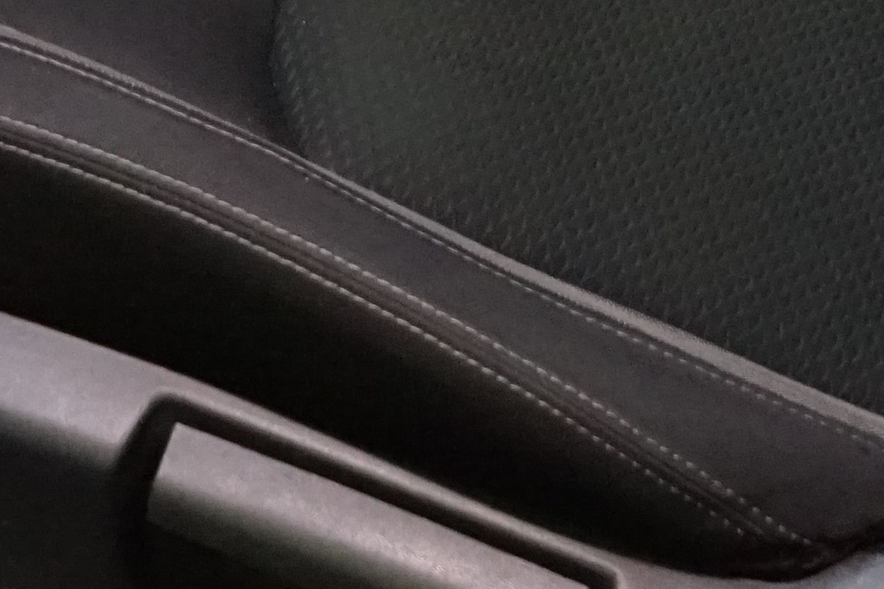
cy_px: -721
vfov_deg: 9.4
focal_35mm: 134
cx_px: 181
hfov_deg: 15.2
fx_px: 3290
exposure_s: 1/30
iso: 6400
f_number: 7.1
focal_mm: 28
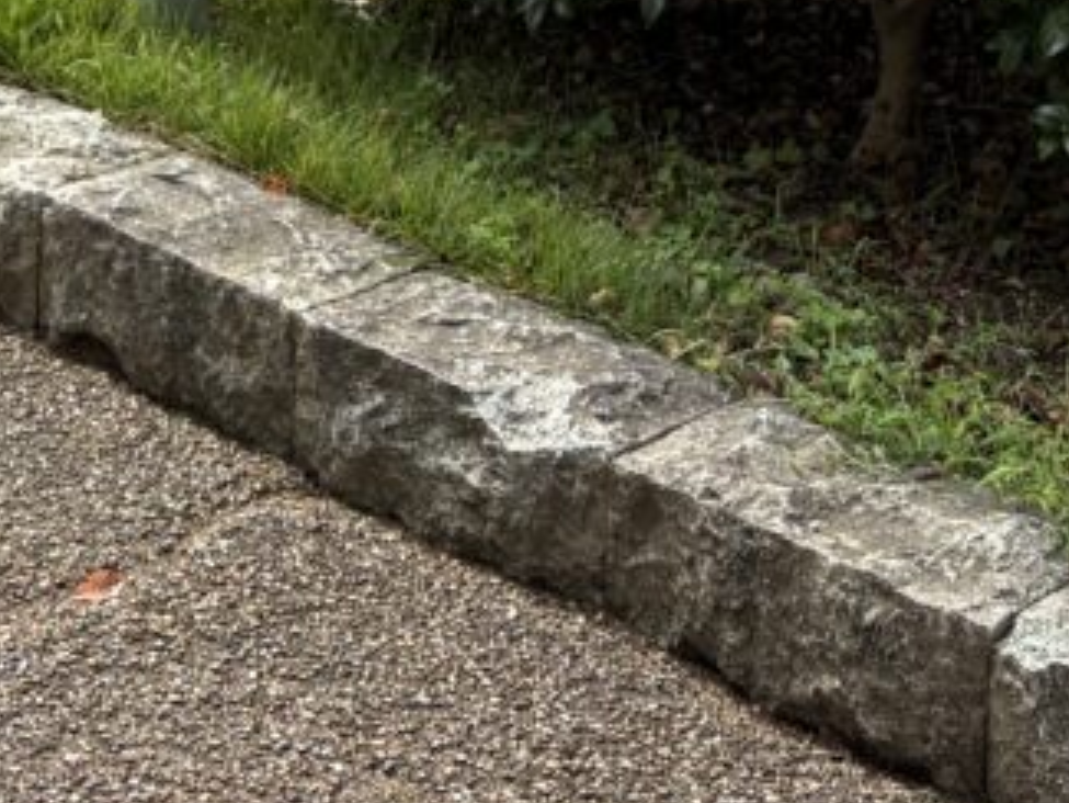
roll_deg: +0.0
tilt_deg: -3.1
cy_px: -762
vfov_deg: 12.6
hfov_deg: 18.8
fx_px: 3213
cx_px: 276
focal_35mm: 104
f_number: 1.6
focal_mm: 5.96
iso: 50
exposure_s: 1/1393
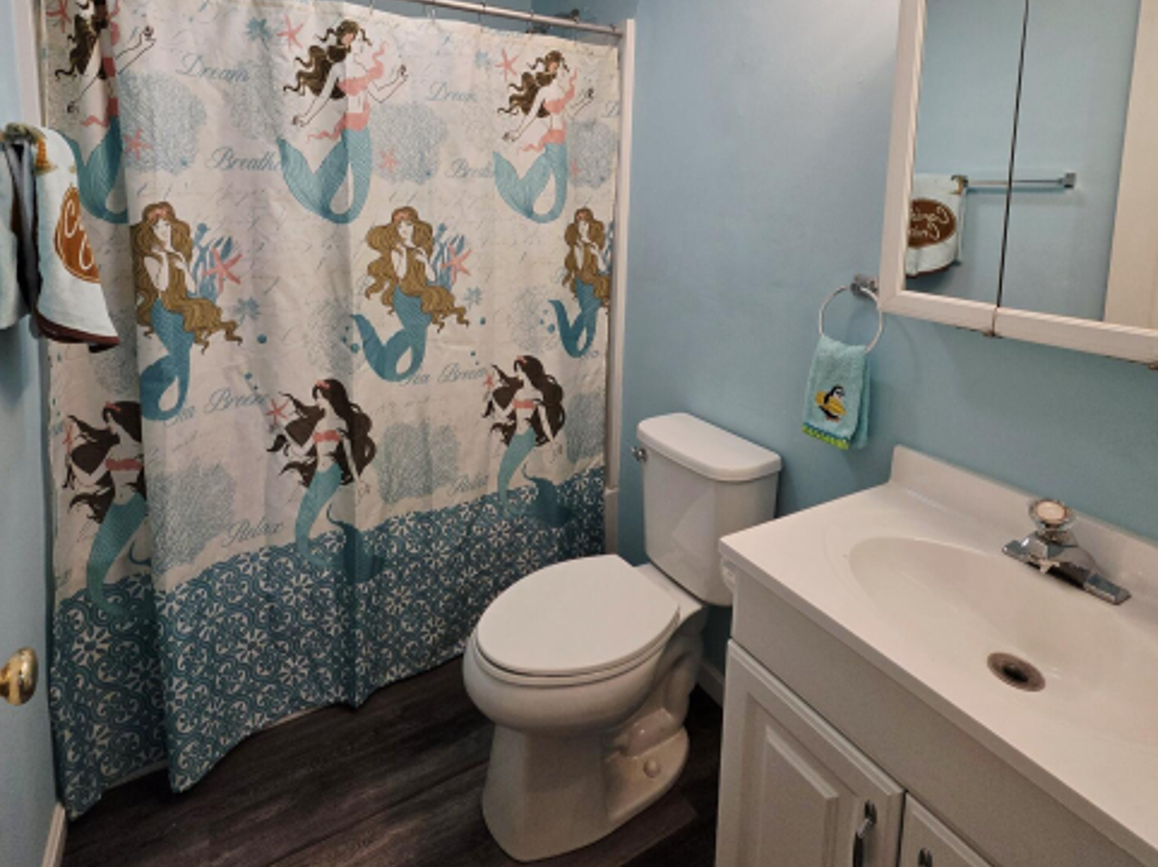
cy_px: 261
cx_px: 567
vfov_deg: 68.6
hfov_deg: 87.8
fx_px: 602
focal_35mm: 18
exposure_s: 1/120
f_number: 1.9
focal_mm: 2.2
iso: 80
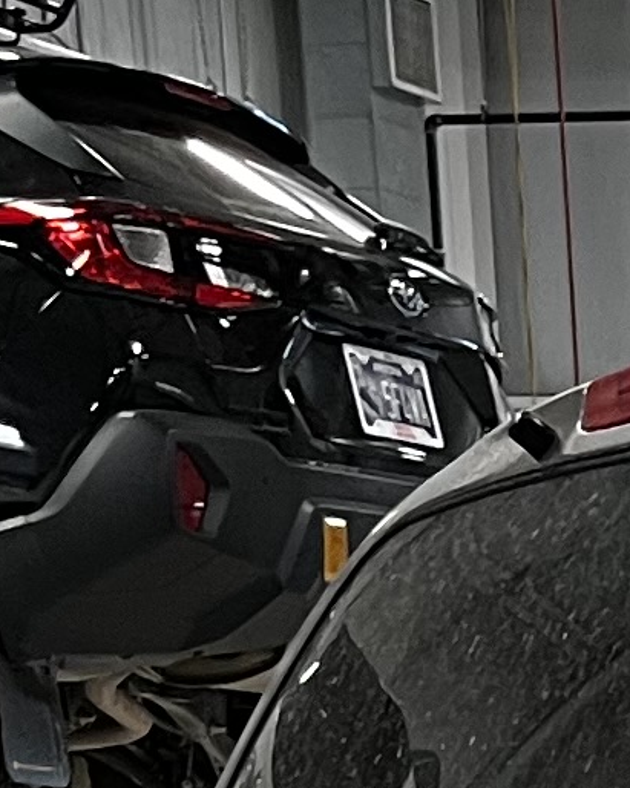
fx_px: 4639
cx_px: 2042
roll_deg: +0.2
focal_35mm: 199
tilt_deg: -11.0
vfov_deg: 8.9
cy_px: 1817
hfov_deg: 6.8
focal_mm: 5.1
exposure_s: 1/60
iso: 125
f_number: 1.6
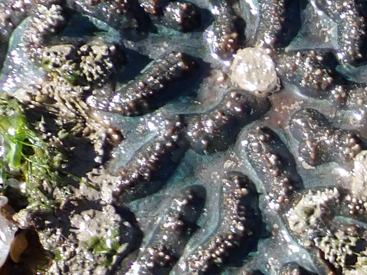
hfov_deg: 13.1
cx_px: 745
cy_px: 490
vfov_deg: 10.7
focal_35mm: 130
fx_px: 1378
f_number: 3.2
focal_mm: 5.4
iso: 100
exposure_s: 1/800
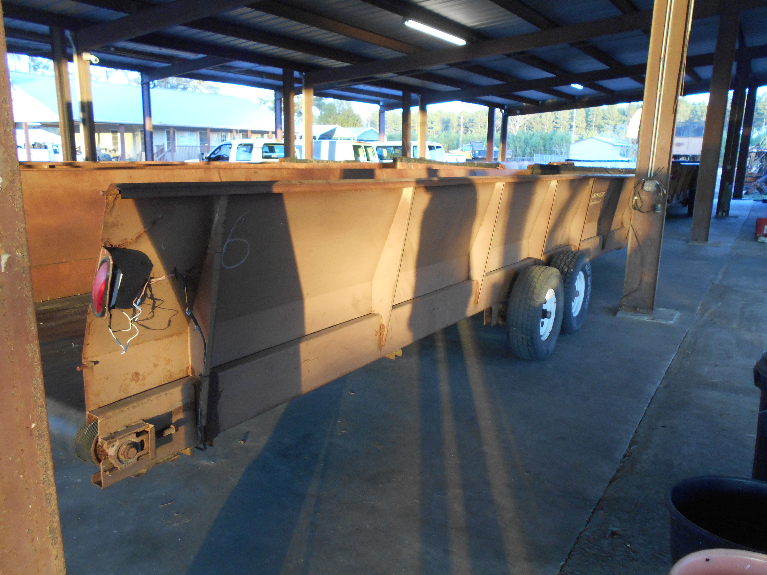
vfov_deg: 53.1
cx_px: 384
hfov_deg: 67.3
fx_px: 576
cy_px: 288
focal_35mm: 26
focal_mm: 4.6
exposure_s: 1/30
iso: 180
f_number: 3.2
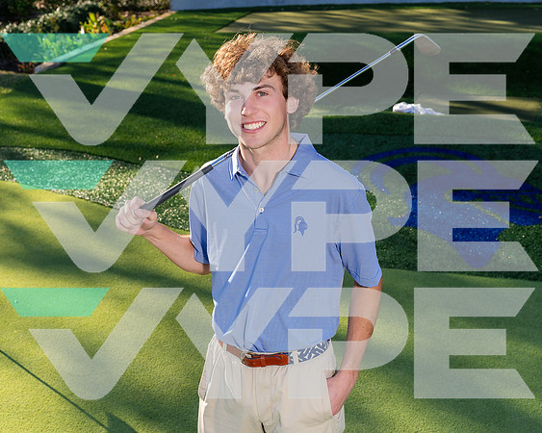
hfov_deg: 33.1
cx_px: 260
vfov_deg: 26.7
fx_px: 911
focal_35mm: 57
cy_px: 222
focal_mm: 48
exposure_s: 1/250
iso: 250
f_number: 7.1
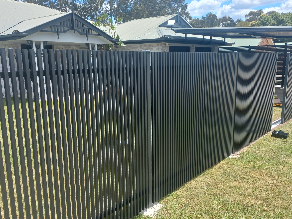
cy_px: 118
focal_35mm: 33
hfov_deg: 55.3
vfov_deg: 42.9
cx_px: 150
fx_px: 278
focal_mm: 4.6
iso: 25
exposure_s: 1/454
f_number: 1.8
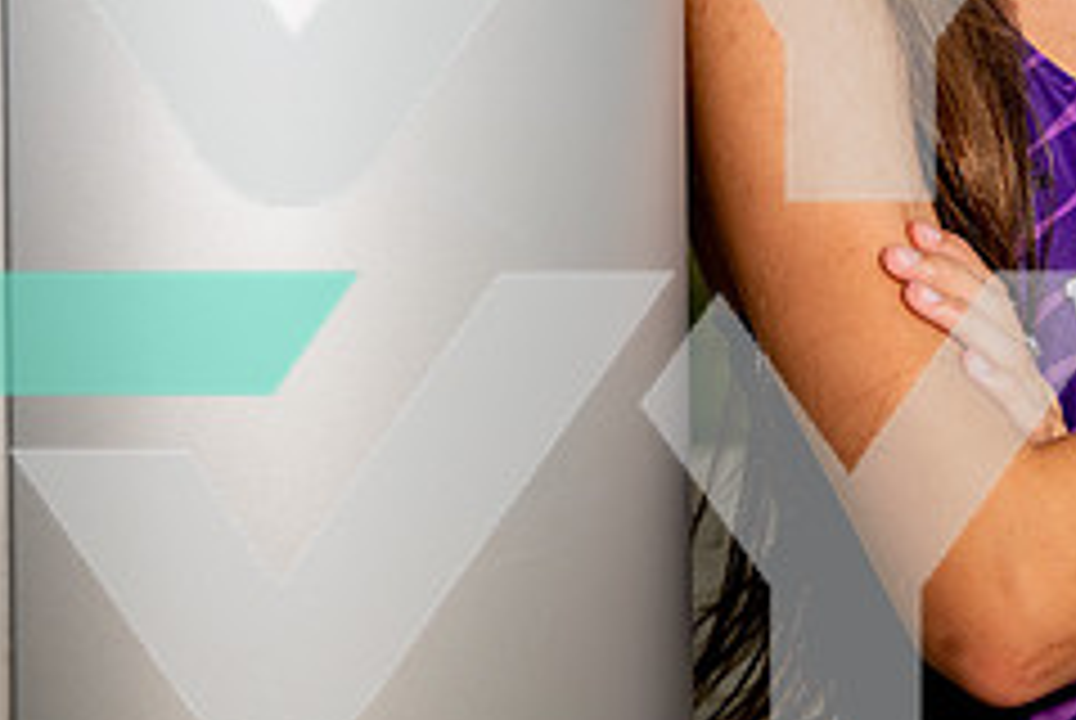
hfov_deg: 15.4
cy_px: -34
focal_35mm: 131
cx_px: 1049
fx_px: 3920
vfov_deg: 10.4
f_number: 4.5
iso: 125
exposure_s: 1/2000
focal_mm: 54
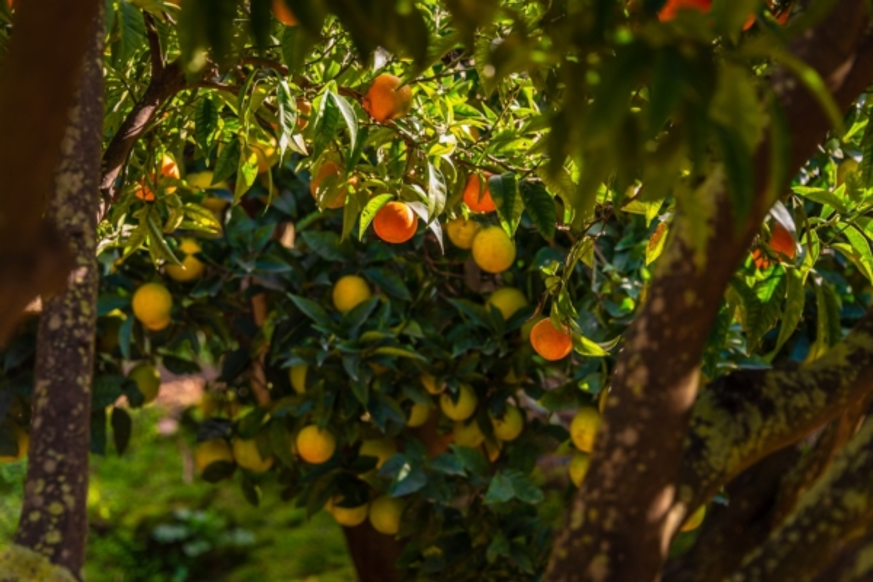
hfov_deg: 18.3
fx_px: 2716
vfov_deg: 12.2
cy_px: 291
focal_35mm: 112
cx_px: 436
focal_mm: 112
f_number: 5.6
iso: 100
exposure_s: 1/80
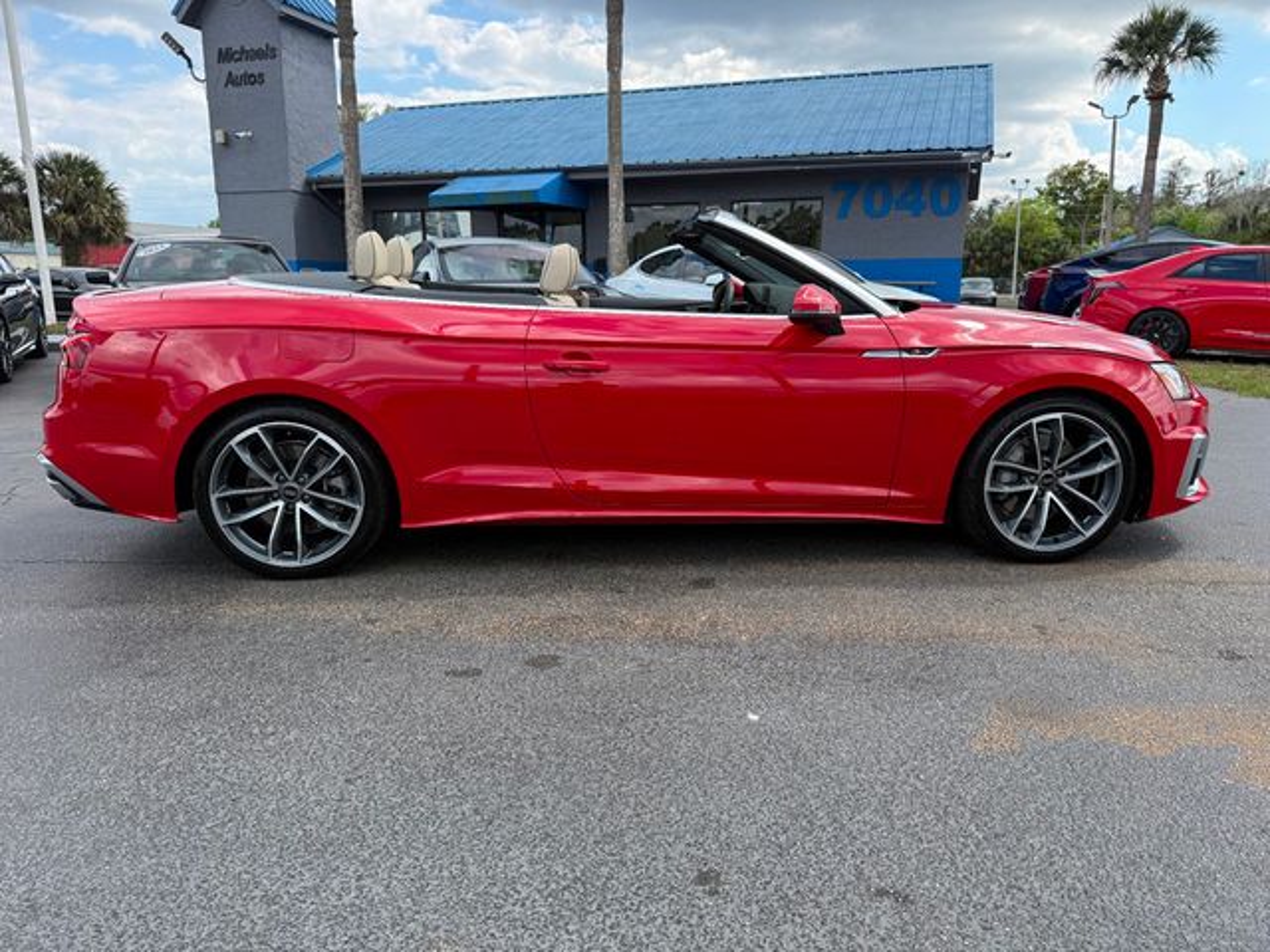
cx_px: 635
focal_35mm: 24
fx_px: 881
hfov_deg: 71.6
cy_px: 476
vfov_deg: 56.8
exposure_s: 1/1770
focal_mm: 6.76
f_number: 1.78
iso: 100
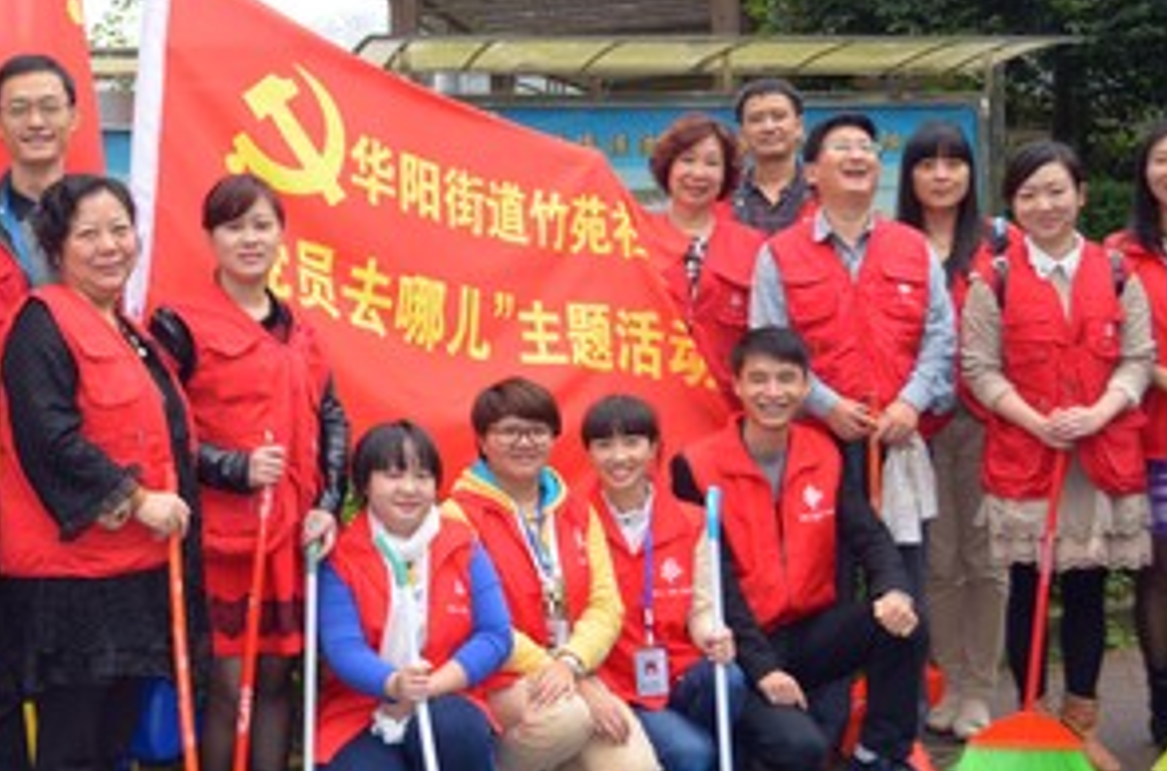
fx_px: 1810
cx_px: 336
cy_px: 354
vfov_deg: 24.0
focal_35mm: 56
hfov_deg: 35.2
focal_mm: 22
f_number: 3.8
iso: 200
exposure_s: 1/160
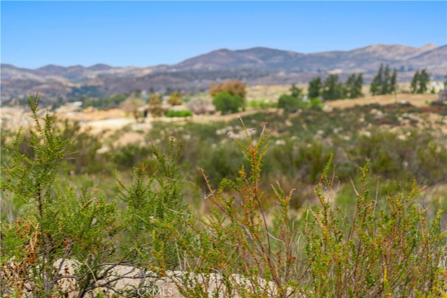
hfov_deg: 17.2
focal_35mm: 119
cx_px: 224
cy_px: 149
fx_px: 1478
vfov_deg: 11.5
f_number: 6.3
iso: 100
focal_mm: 119
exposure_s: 1/160
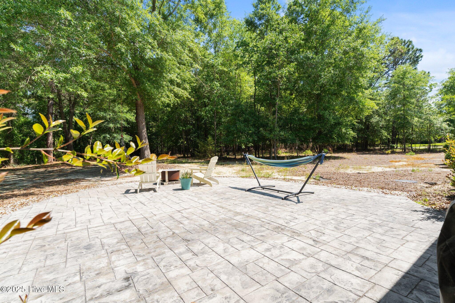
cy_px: 152
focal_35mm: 17
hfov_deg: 93.3
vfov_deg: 70.4
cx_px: 228
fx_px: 215
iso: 400
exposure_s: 1/640
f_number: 8
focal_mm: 17
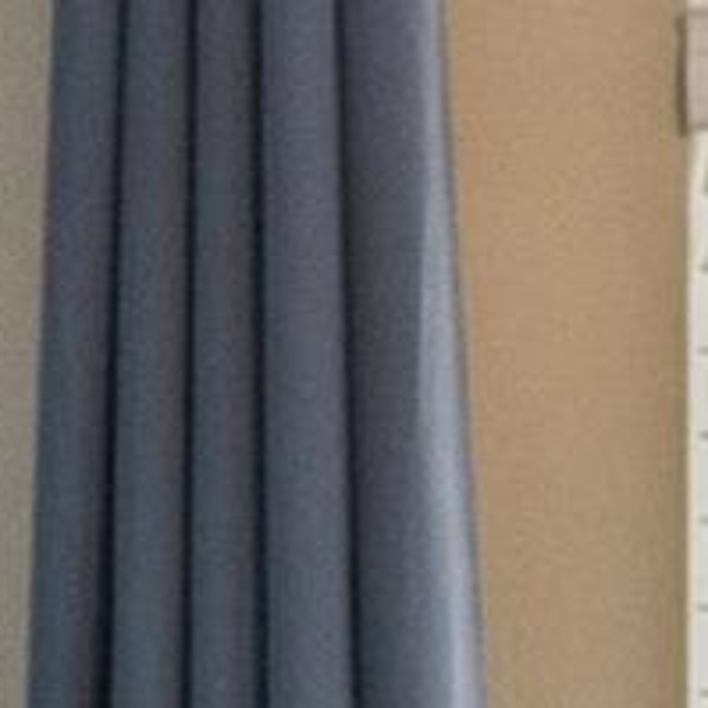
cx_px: 2195
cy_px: 1782
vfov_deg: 5.0
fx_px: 7891
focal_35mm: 341
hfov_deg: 4.9
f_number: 3.5
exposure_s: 1/640
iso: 1600
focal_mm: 50
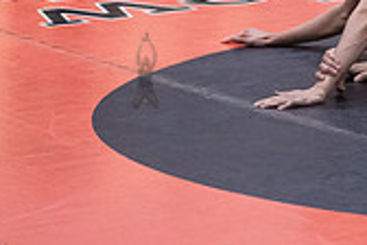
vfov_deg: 4.9
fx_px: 2824
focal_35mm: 277
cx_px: 426
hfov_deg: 7.4
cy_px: -36
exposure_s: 1/640
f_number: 3.5
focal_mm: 80
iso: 8000
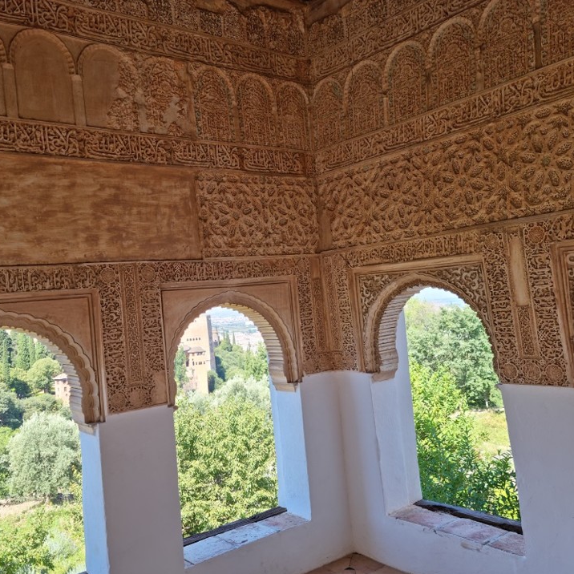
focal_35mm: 32
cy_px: 288
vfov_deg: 51.1
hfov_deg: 51.1
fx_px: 600
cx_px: 273
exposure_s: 1/191
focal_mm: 5.9
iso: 25
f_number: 2
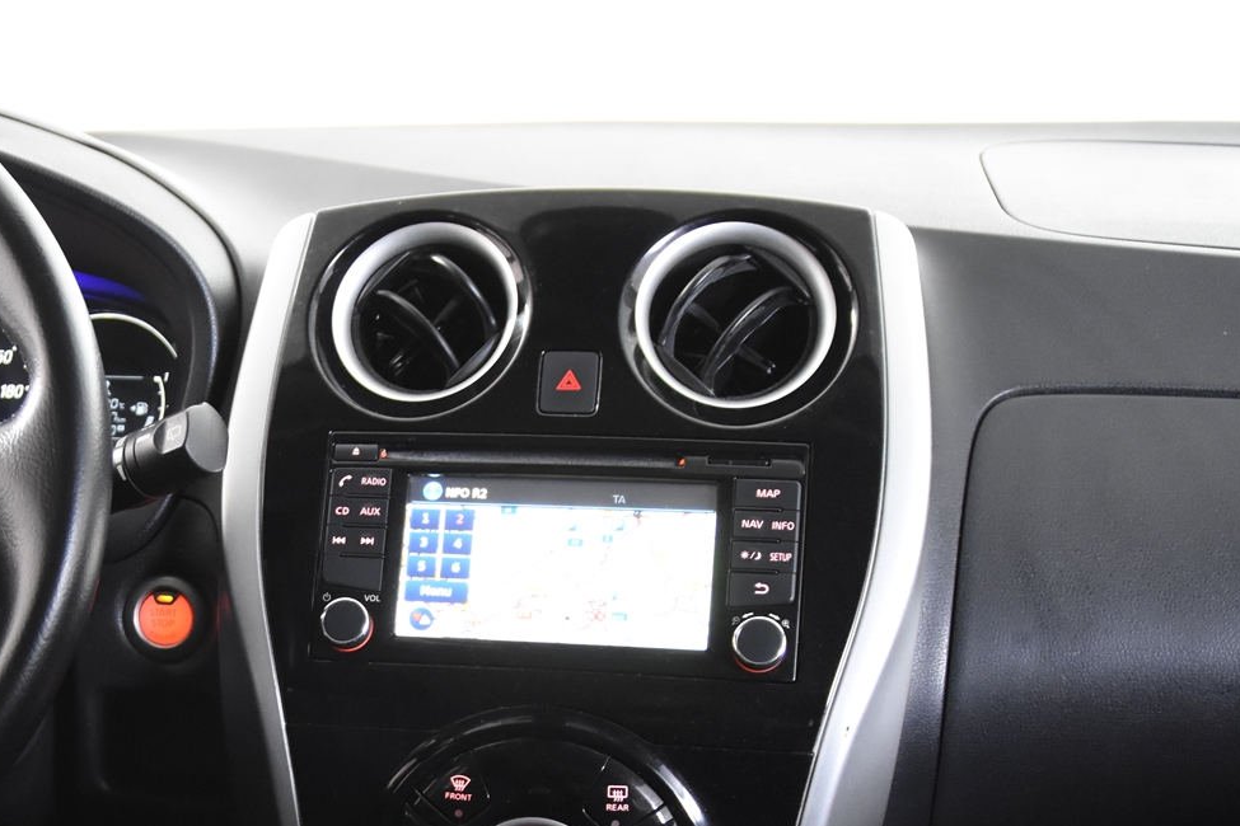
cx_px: 165
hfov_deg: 29.9
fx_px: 2239
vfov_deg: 20.4
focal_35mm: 65
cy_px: 794
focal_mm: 22
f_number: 3
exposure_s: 1/30
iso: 2200
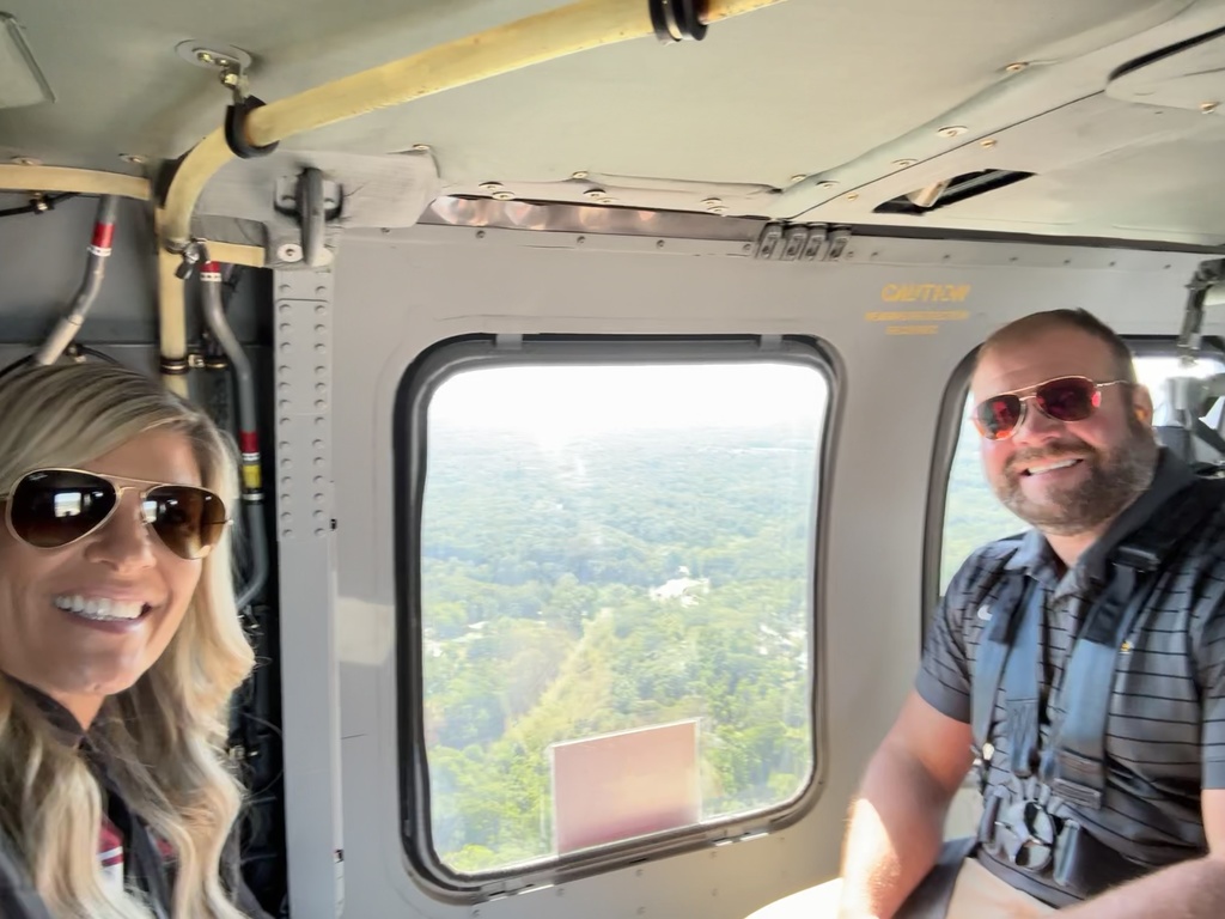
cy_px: 460
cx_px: 612
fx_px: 814
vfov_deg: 58.9
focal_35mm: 23
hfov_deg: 73.9
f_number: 1.9
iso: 64
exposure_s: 1/104
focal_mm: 2.69
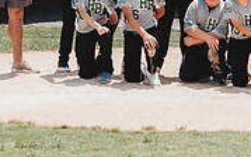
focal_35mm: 280
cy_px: -47
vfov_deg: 4.7
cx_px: 210
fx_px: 1916
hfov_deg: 7.5
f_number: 2.8
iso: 100
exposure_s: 1/3200
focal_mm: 85
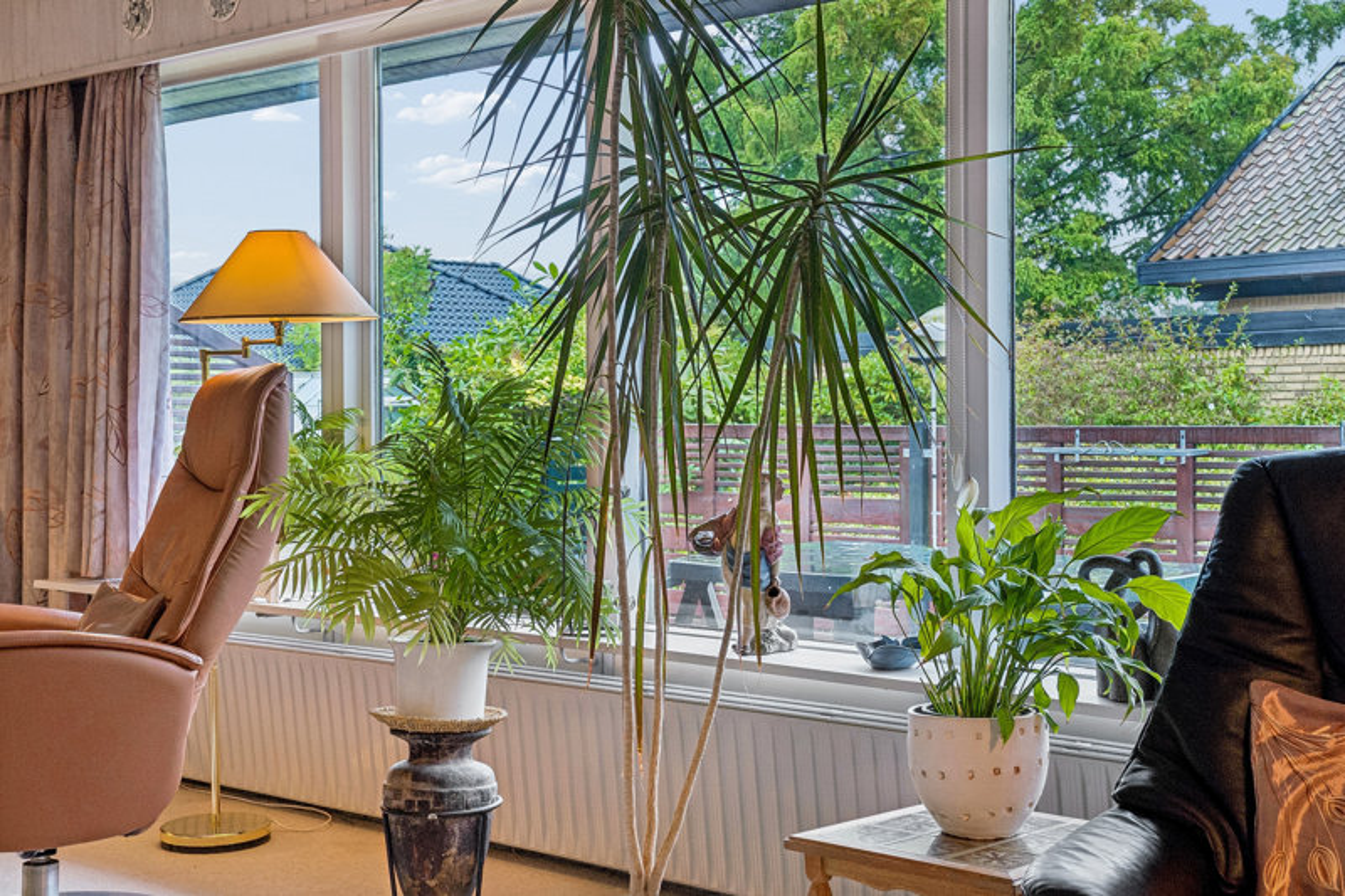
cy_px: 448
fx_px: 1868
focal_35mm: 50
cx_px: 672
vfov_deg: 27.0
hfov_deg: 39.6
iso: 200
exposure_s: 1/13
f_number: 8
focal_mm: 33.5
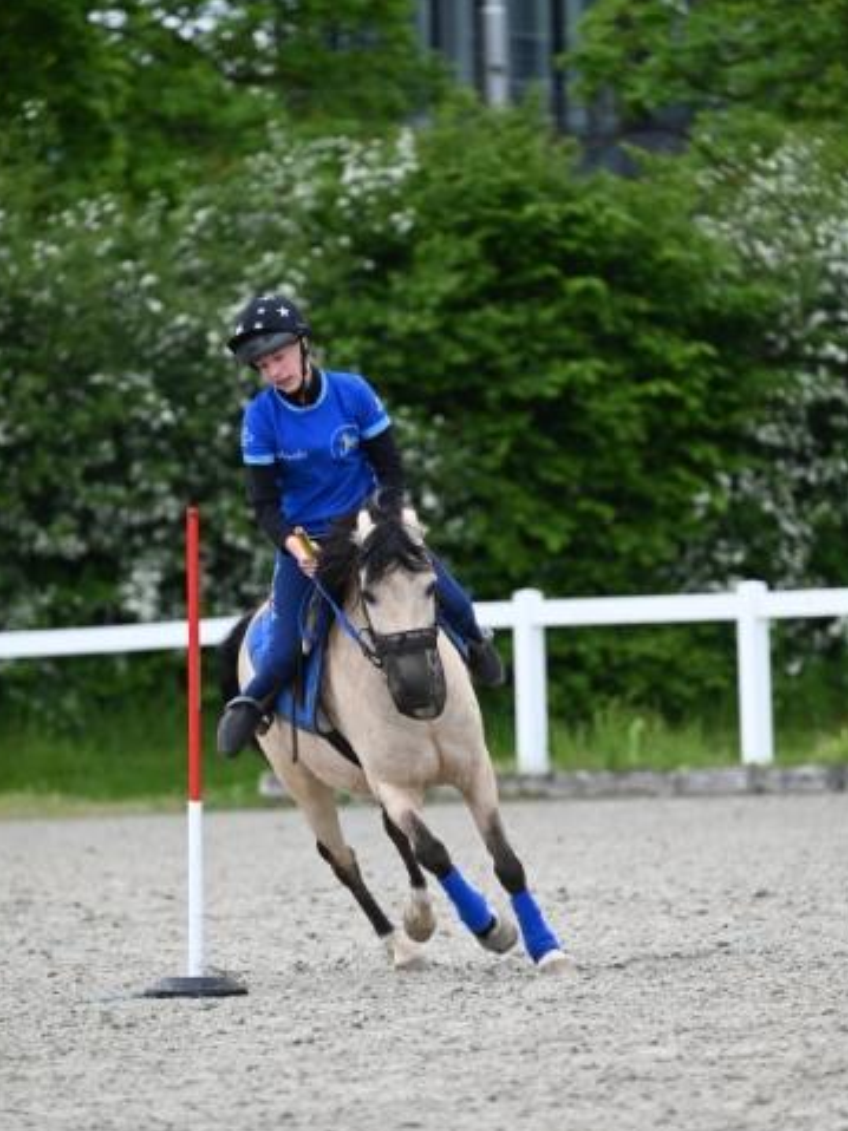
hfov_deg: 4.7
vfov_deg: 6.3
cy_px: 666
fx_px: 10228
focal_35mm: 313
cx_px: 405
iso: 640
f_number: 5
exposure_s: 1/1250
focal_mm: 260
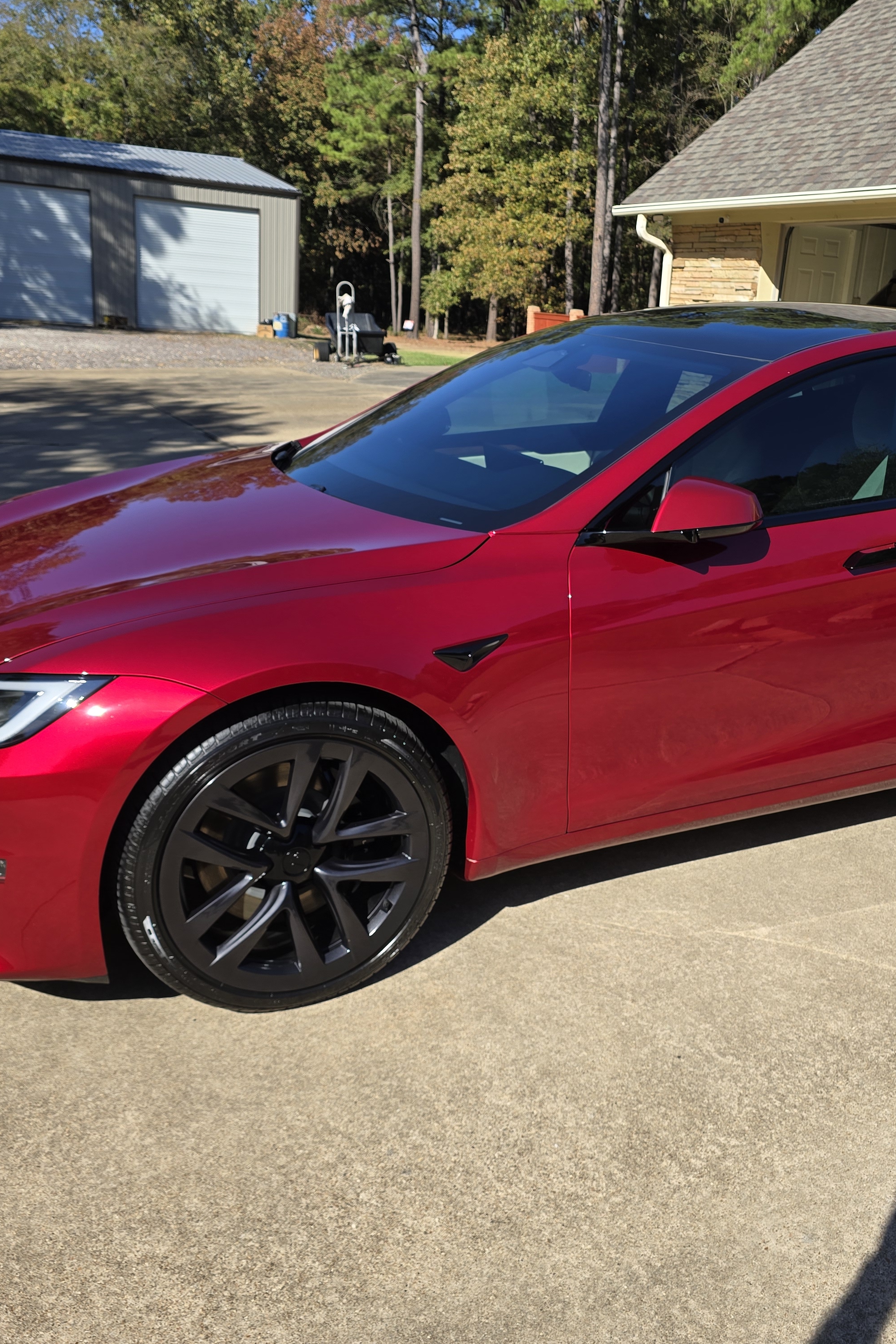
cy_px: 673
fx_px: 1195
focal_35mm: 32
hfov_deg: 40.9
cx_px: 535
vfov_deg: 58.7
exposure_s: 1/748
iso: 12
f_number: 1.7
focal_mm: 6.3
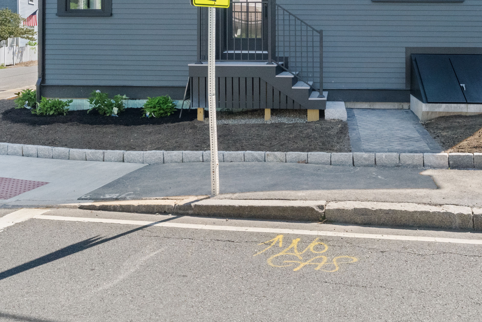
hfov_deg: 49.9
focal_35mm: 38
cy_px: -61
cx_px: 307
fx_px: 511
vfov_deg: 30.0
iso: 3200
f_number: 11
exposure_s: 1/3200
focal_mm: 15.9
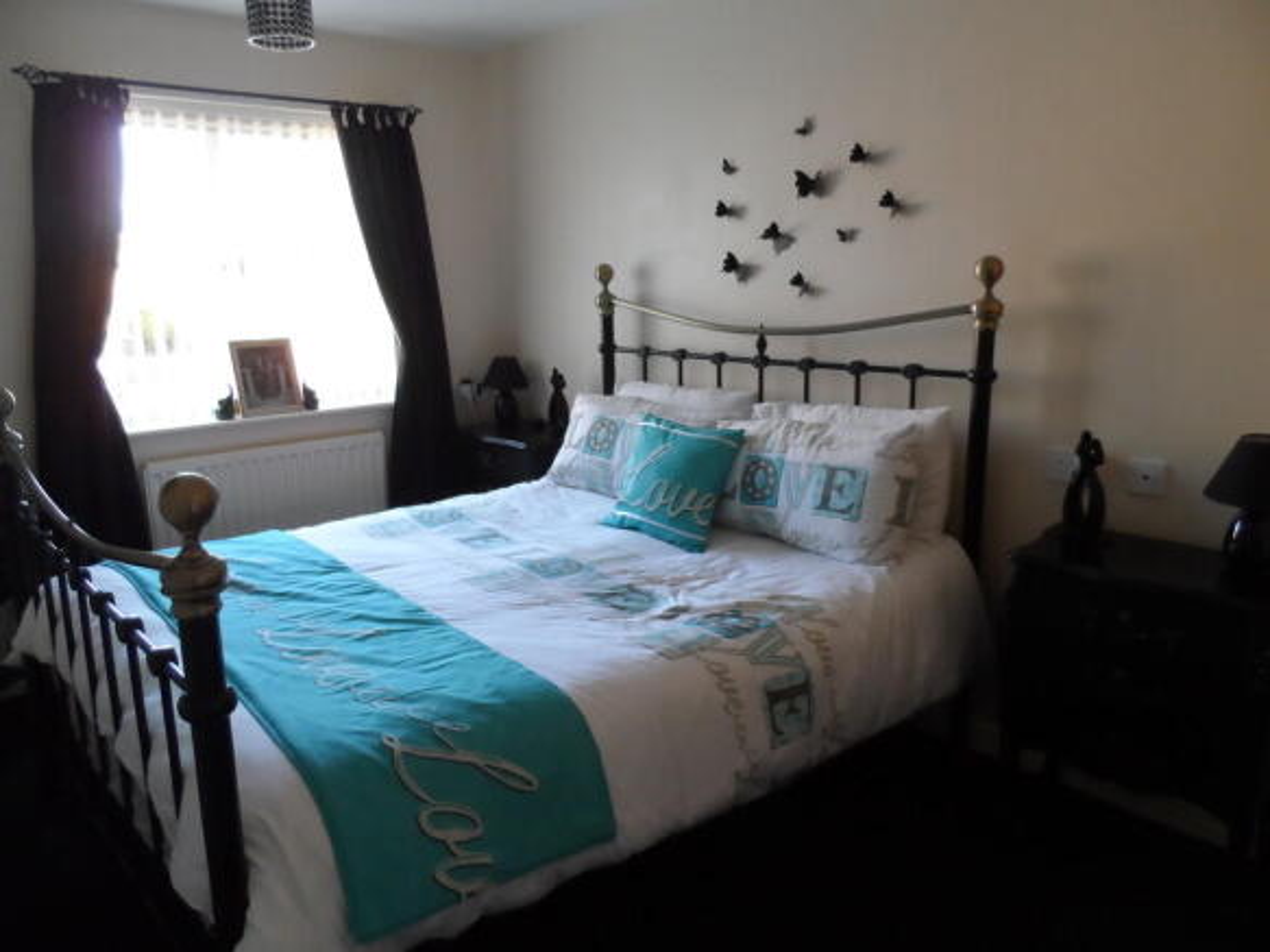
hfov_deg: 71.6
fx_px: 880
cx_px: 635
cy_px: 476
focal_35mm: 24
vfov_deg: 56.8
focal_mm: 4
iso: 320
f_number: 3.2
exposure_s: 1/30
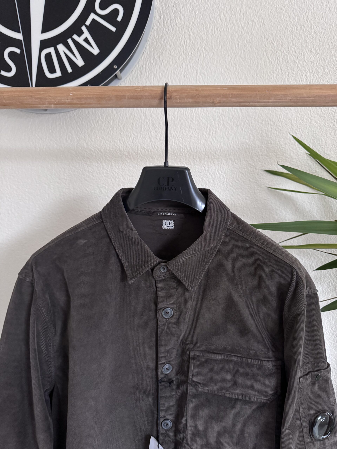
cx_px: 168
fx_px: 312
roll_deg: -0.2
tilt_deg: -7.5
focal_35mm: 24
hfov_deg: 56.8
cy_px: 224
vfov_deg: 71.6
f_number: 1.78
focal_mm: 6.76
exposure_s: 1/51
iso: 800
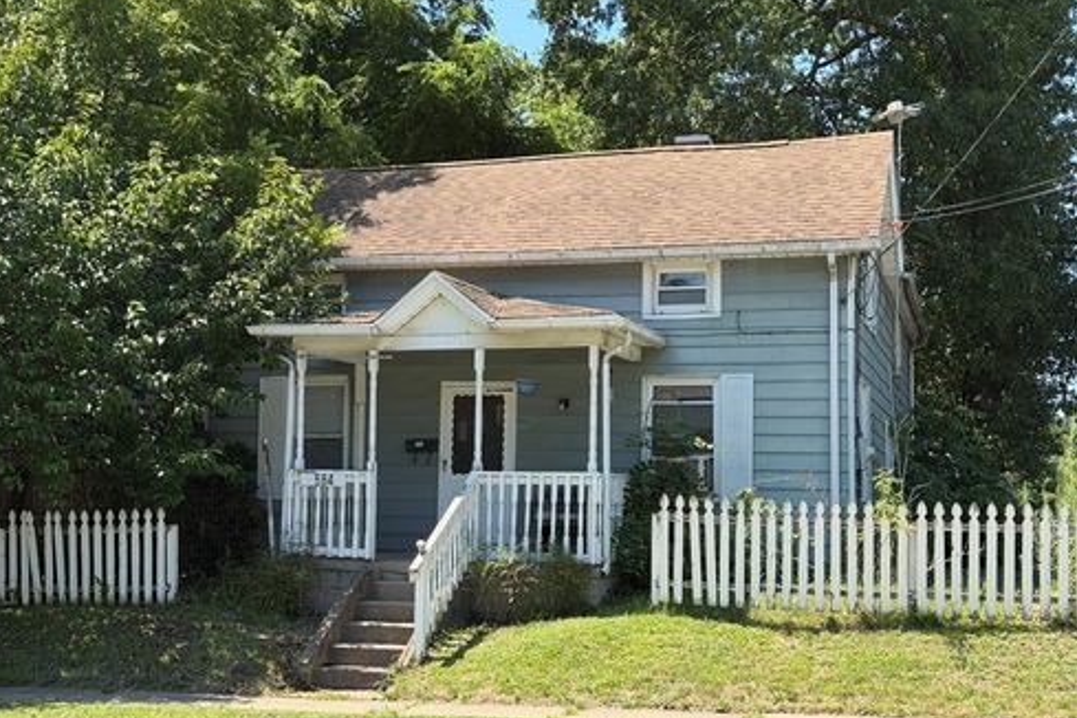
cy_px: 389
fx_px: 1526
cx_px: 529
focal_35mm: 51
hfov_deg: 38.9
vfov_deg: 26.5
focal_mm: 6.76
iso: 80
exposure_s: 1/1513
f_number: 1.78
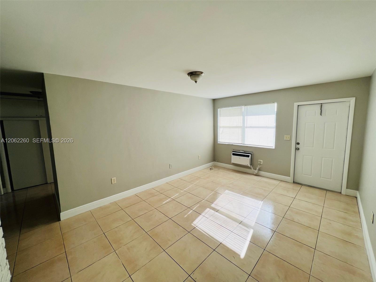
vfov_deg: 89.9
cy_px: 141
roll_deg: +1.6
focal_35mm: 13
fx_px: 141
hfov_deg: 106.2
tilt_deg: -6.2
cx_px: 188
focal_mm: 1.57
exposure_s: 1/268
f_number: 1.8
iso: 32
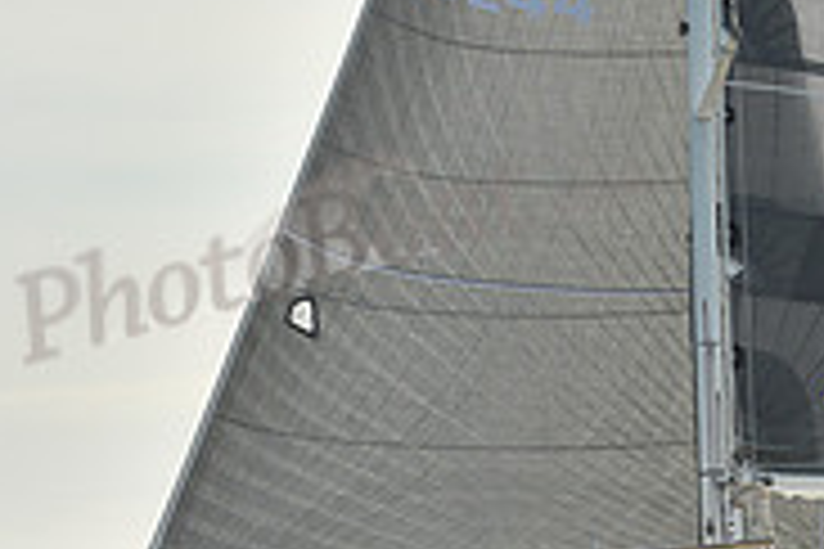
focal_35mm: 222
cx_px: 887
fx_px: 5081
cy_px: 416
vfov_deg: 6.2
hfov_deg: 9.2
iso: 250
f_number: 9
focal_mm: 70
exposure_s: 1/800
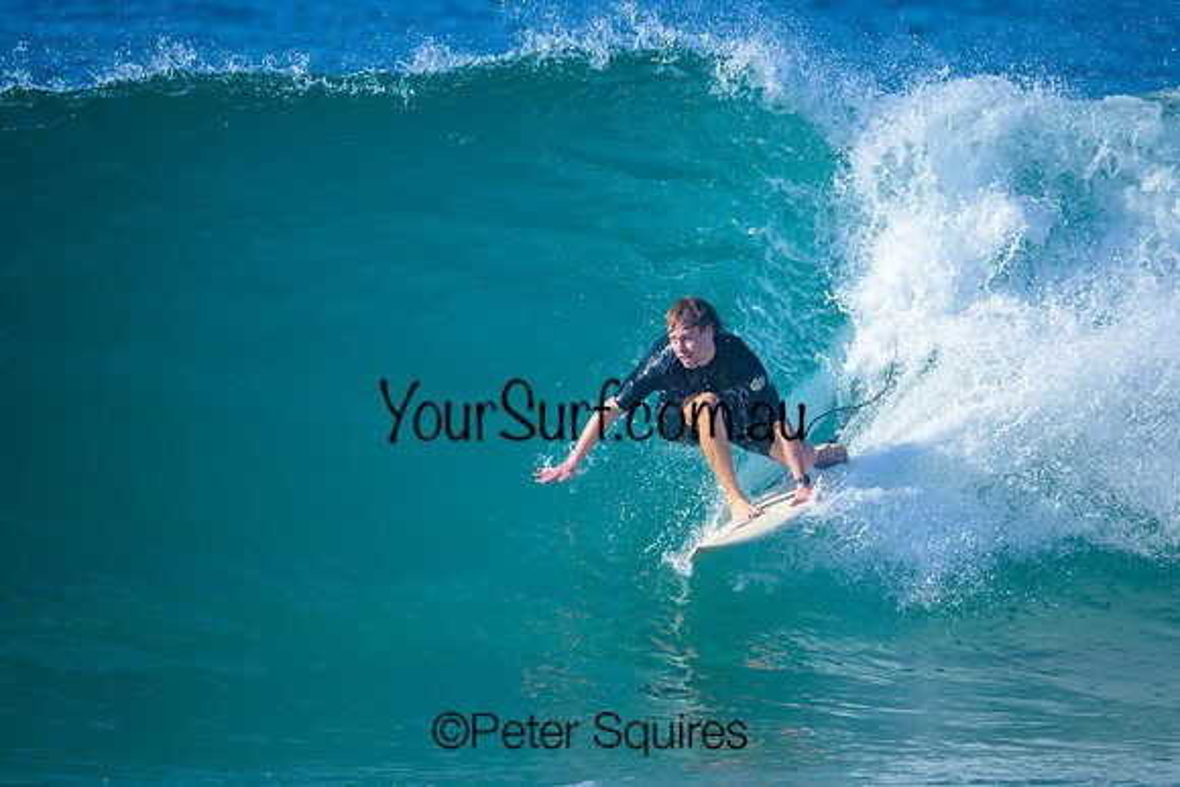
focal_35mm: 898
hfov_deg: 2.3
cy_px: 432
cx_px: 662
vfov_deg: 1.5
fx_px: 29438
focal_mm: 800
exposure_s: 1/2500
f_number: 6.3
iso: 500
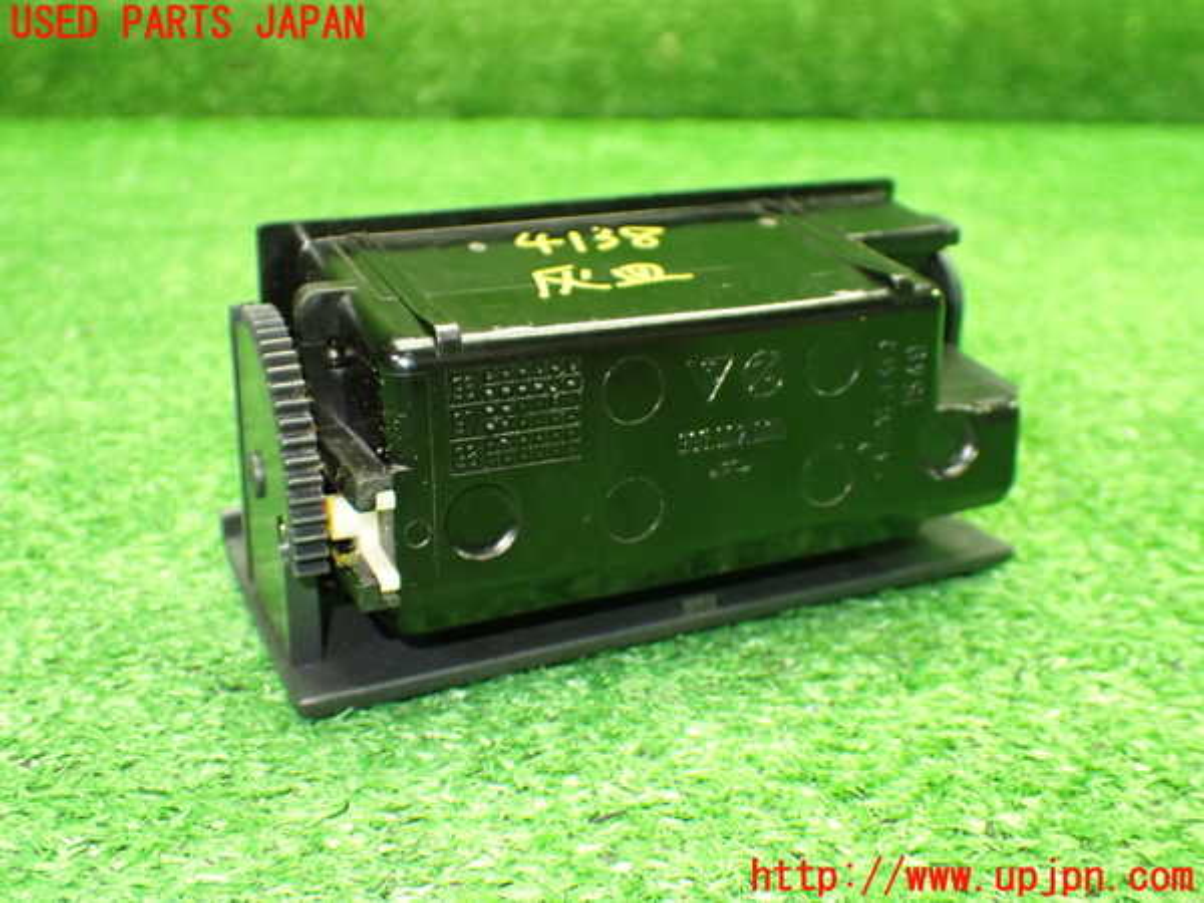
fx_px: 1322
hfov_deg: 49.0
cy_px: 452
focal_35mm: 38
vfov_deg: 37.7
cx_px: 602
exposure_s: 1/40
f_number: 2.7
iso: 800
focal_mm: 6.83
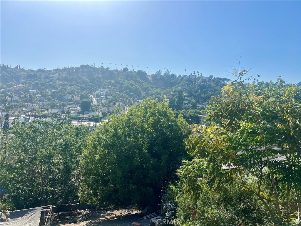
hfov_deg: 67.3
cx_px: 150
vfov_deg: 53.1
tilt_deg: -2.1
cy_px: 113
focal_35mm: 26
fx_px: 226
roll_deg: -2.0
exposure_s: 1/6579
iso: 50
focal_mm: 5.7
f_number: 1.5
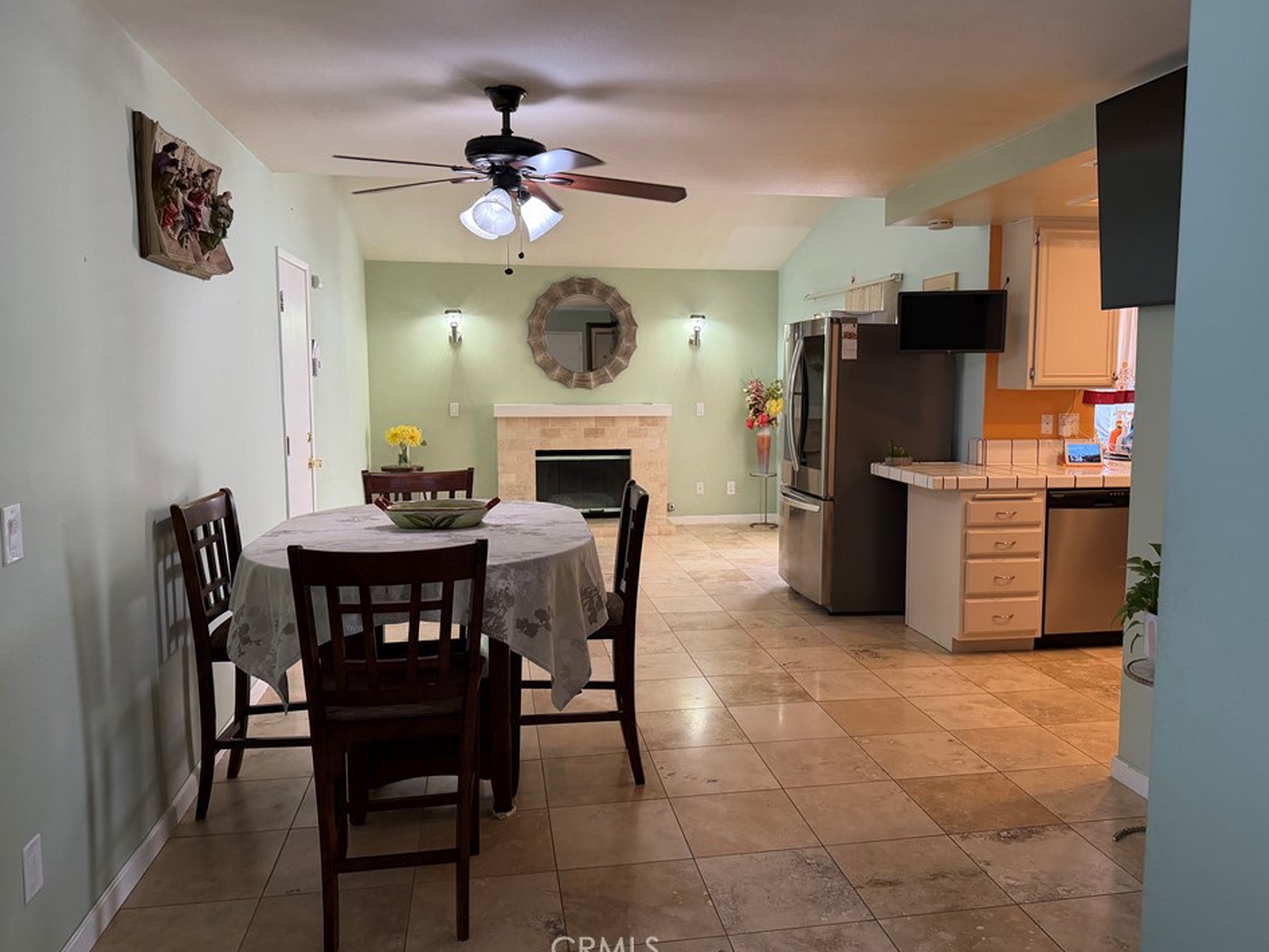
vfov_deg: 53.1
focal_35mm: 26
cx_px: 658
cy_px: 453
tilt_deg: -6.0
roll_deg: +0.1
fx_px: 953
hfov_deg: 67.3
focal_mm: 6.76
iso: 250
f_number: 1.78
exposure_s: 1/120
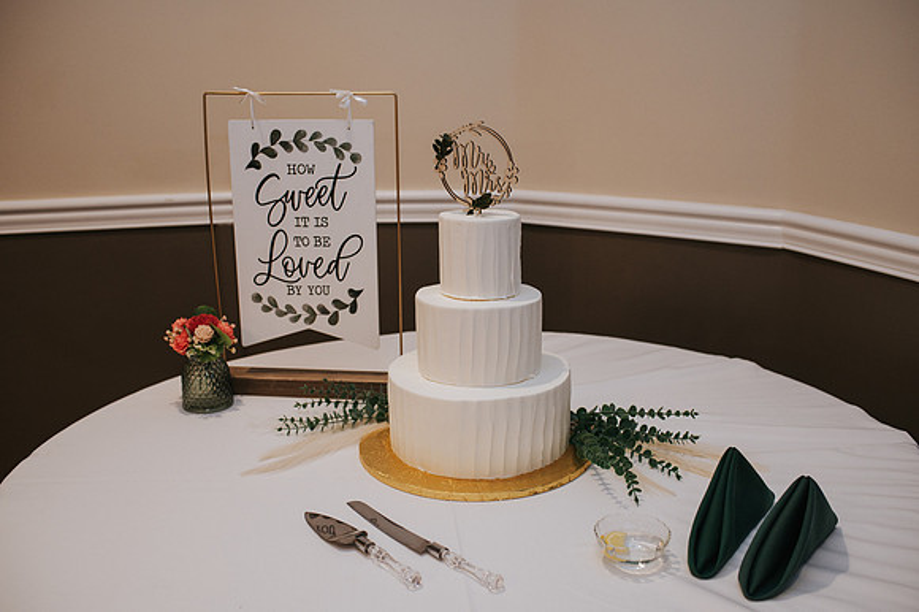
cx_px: 460
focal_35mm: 35
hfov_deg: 54.0
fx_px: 901
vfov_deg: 37.5
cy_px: 306
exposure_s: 1/200
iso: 800
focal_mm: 35
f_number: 3.2
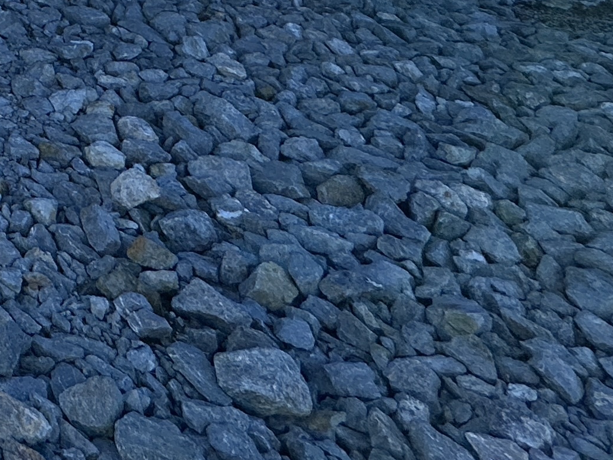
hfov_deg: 23.3
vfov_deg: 19.5
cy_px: -385
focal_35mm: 54
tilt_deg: +0.4
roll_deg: -2.2
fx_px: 956
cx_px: -430
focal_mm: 2.22
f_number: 2.2
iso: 40
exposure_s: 1/682
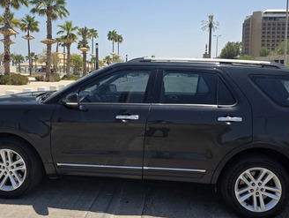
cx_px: 145
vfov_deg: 44.0
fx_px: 268
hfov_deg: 56.7
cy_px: 87
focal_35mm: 32
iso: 80
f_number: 1.7
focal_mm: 6.3
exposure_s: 1/5296
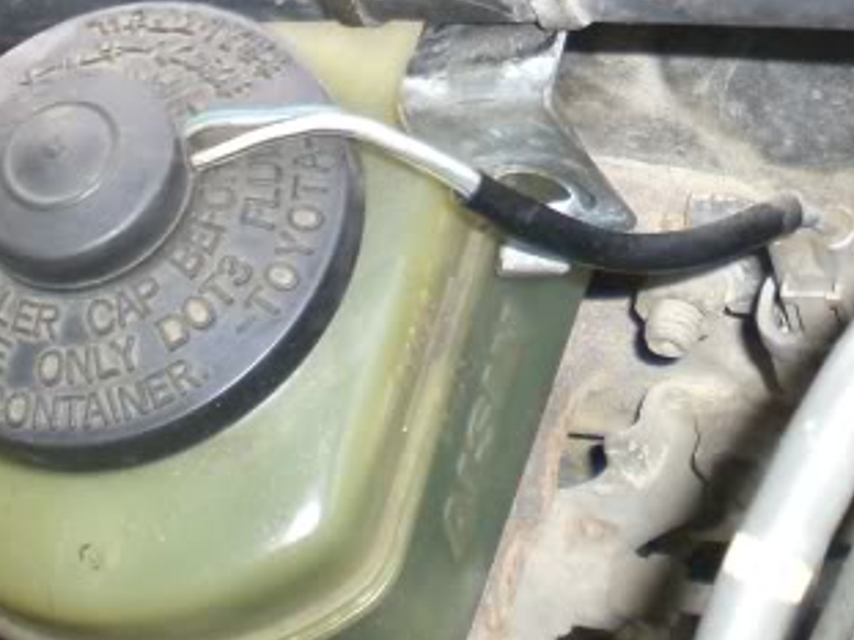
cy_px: -228
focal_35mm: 125
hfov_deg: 15.3
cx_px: 956
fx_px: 3083
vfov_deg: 11.5
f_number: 3.1
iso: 100
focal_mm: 6.3
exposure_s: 1/60
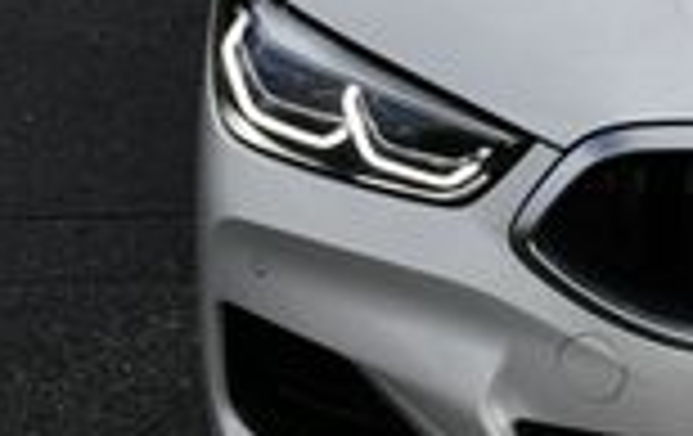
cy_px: 4
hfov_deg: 10.9
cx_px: 999
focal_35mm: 186
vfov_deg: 7.1
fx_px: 3521
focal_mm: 22
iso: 100
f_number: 9
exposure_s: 1/320
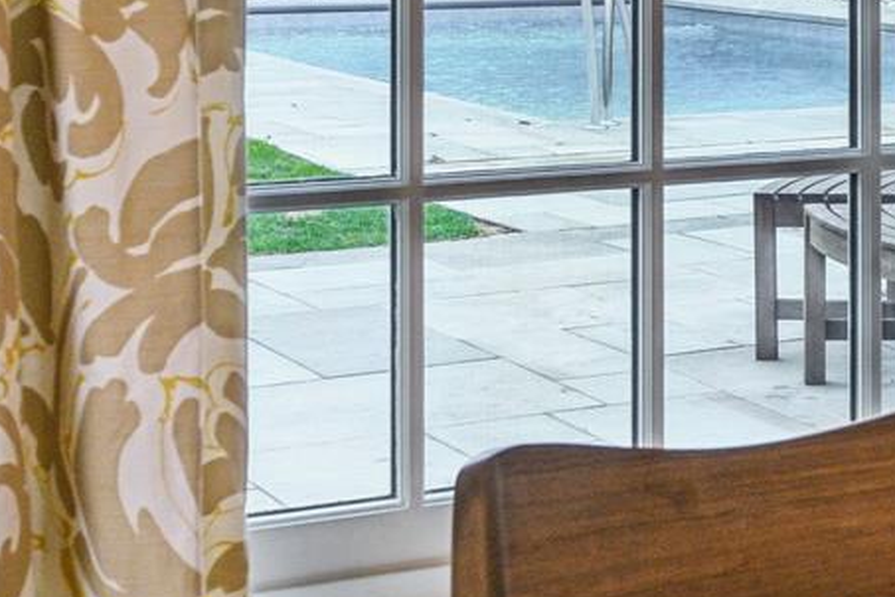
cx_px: 780
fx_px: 2362
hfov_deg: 21.1
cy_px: 127
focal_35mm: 95
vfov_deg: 14.3
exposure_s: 1/125
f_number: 8
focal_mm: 28
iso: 1000
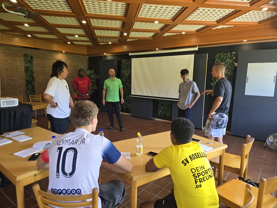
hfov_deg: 73.9
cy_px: 104
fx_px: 184
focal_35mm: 23
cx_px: 138
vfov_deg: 58.9
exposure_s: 1/180
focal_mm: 6.3
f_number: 1.7
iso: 200
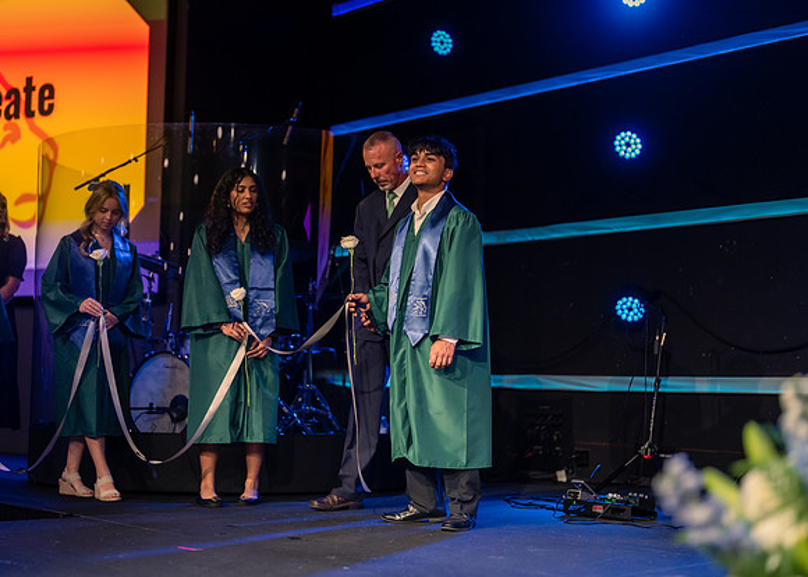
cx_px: 404
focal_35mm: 55
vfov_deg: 25.6
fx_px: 1270
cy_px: 288
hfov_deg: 35.3
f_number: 1.2
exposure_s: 1/400
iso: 800
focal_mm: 50
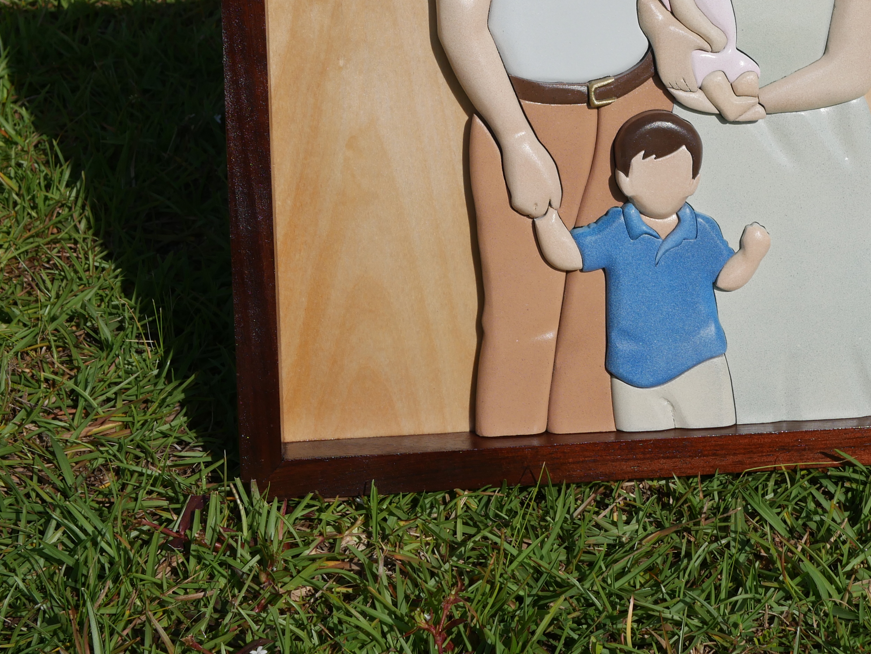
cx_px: 700
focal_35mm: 92
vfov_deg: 16.0
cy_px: 152
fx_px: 2316
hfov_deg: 21.0
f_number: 7.1
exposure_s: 1/1600
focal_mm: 25
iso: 200
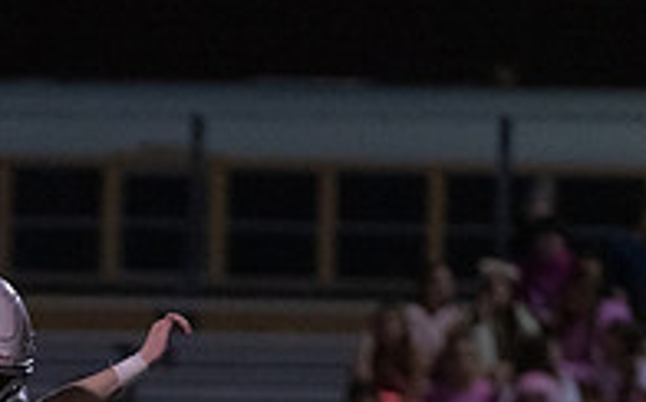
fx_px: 13998
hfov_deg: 2.6
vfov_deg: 1.6
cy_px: 787
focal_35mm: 796
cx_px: -244
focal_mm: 200
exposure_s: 1/1250
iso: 4000
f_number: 2.8
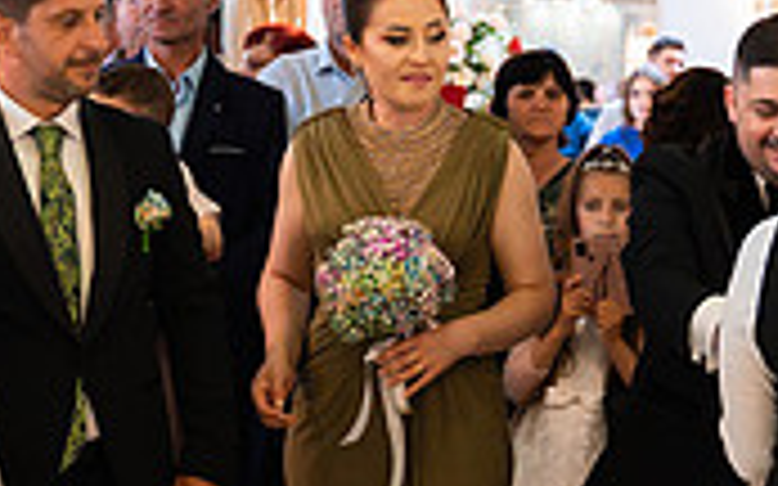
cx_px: 594
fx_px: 2310
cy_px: 490
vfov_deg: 11.9
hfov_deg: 19.0
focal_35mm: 109
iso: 1600
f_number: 2.8
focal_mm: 32
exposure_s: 1/250
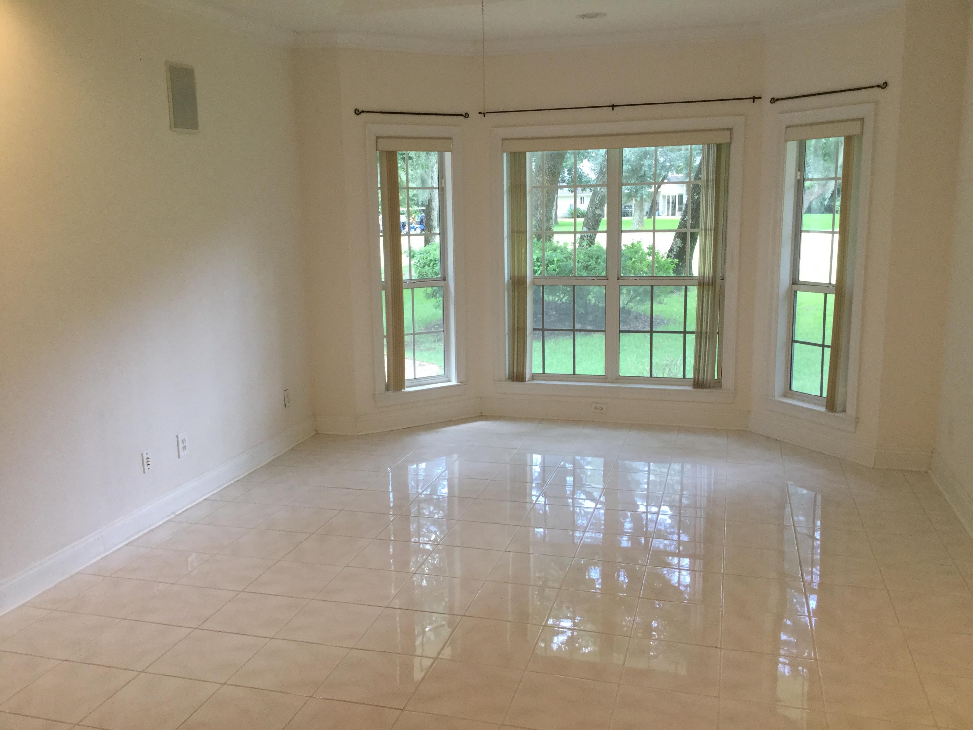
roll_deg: +0.1
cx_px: 486
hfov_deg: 58.4
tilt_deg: -9.8
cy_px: 365
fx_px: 871
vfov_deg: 45.4
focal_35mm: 31
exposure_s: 1/30
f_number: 2.4
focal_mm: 3.3
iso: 64
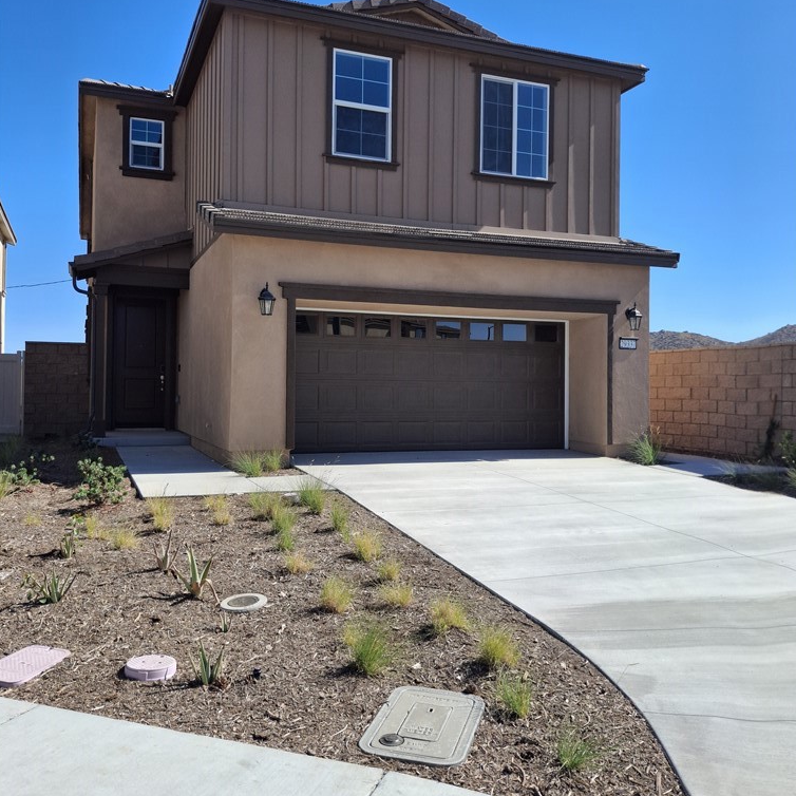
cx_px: 399
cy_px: 375
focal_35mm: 30
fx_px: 780
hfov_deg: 54.0
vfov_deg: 54.0
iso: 32
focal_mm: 4.69
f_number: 1.8
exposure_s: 1/1171
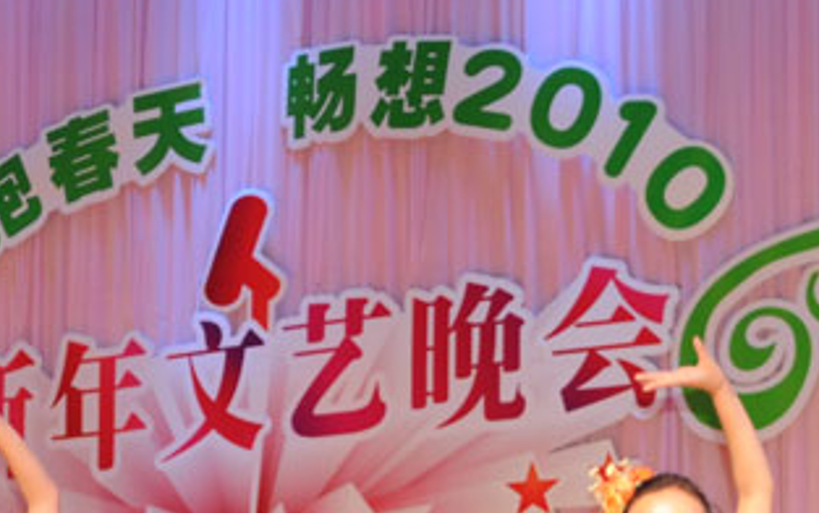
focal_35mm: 134
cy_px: 715
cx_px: 63
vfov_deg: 9.6
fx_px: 2993
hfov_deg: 15.4
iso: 800
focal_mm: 32
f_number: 3.5
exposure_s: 1/80
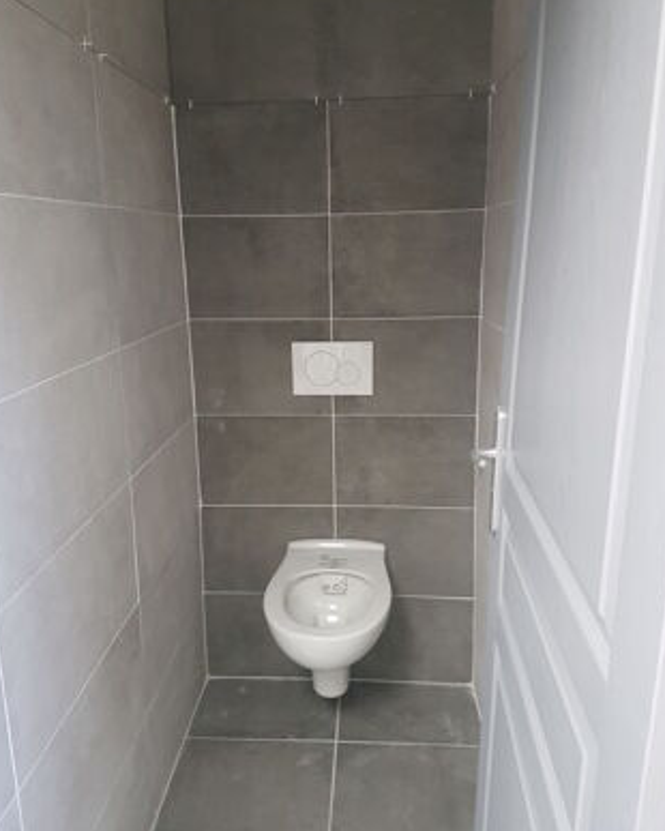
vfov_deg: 62.2
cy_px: 400
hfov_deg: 51.6
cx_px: 330
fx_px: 688
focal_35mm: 28
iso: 200
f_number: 1.7
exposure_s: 1/25
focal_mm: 4.2
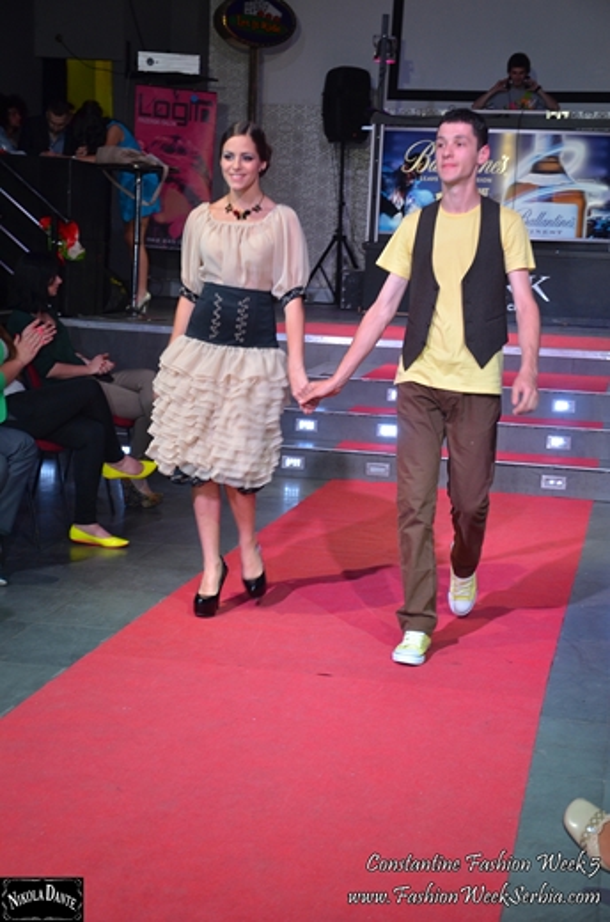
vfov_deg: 32.0
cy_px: 461
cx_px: 305
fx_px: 1610
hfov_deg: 21.5
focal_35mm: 63
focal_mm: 42
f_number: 4.8
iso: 720
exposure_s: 1/60
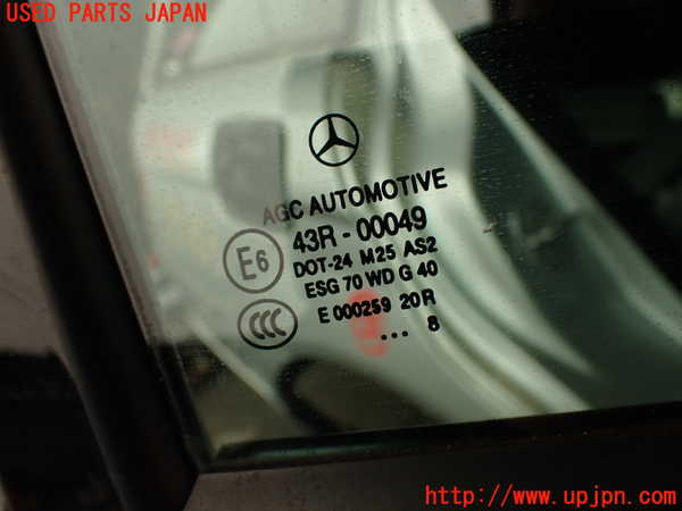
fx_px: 630
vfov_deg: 44.2
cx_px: 341
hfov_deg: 56.8
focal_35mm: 32
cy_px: 256
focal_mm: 5.79
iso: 100
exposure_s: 1/125
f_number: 3.2
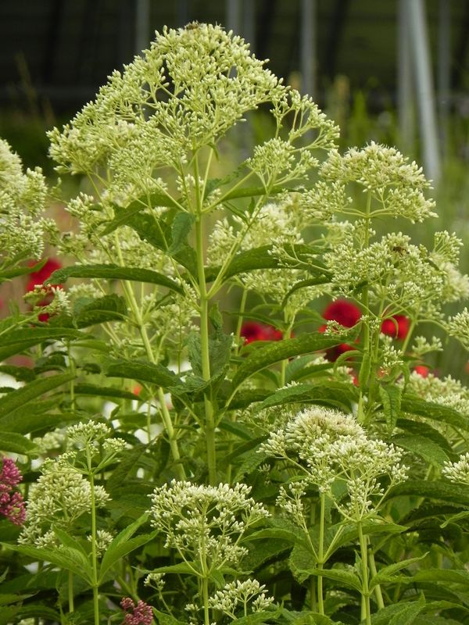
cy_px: 312
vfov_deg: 5.3
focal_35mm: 377
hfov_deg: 3.9
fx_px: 6810
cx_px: 234
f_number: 5
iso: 160
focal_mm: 67.2
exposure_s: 1/320
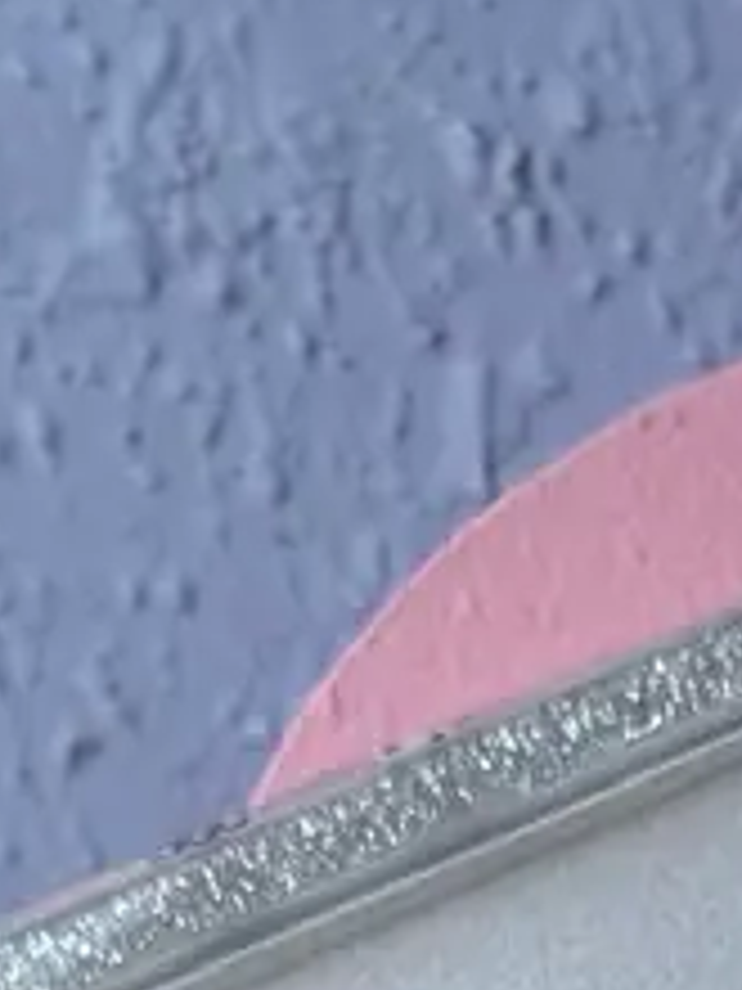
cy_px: 2768
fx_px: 7974
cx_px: 1039
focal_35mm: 279
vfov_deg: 6.6
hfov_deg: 5.3
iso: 64
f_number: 1.78
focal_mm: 6.76
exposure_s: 1/1575
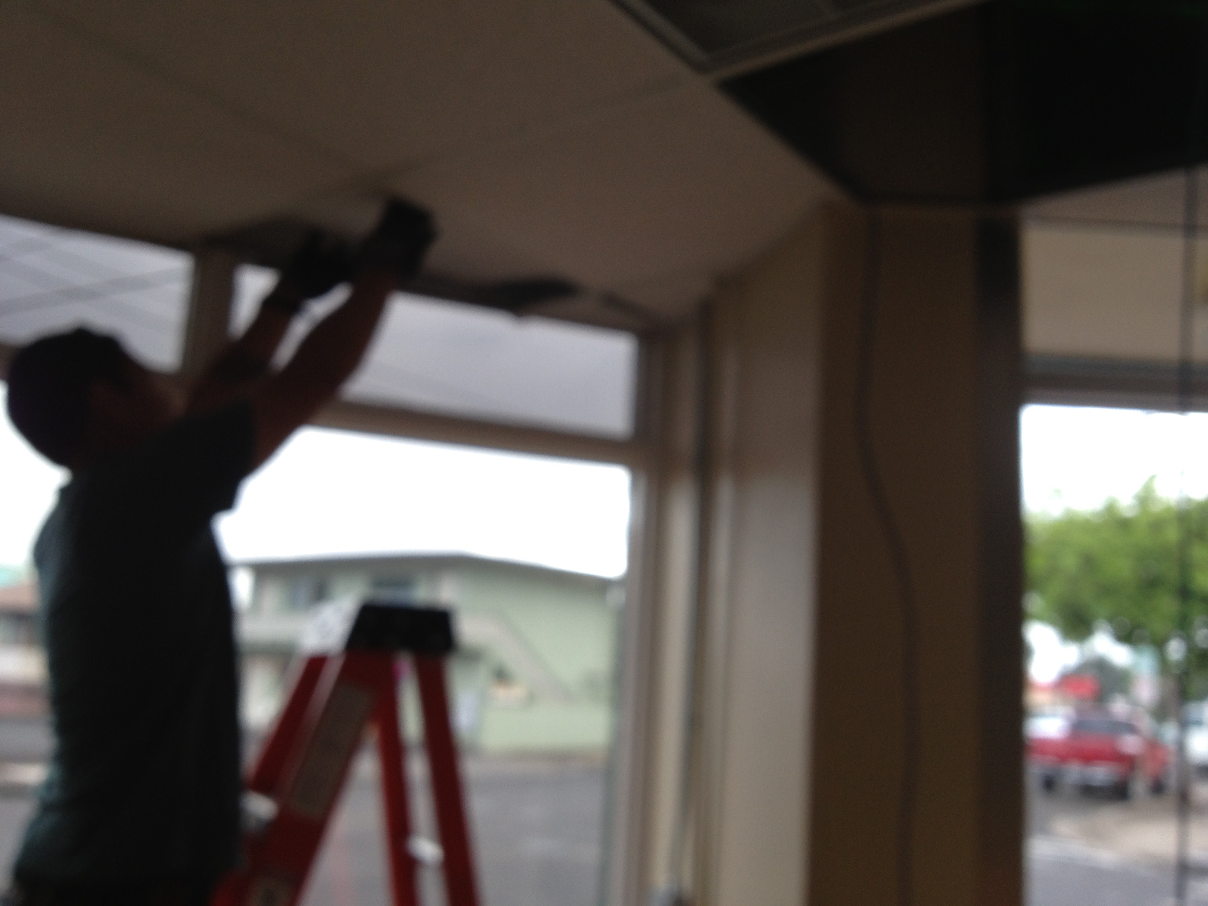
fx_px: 1221
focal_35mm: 35
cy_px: 453
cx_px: 604
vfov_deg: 40.7
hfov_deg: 52.6
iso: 50
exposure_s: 1/120
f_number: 2.4
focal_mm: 4.28
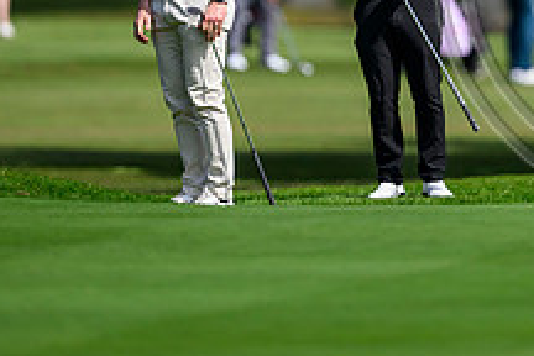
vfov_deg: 1.3
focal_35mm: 1072
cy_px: -38
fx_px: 15900
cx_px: 687
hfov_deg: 1.9
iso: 500
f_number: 3.5
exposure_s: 1/6400
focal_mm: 400
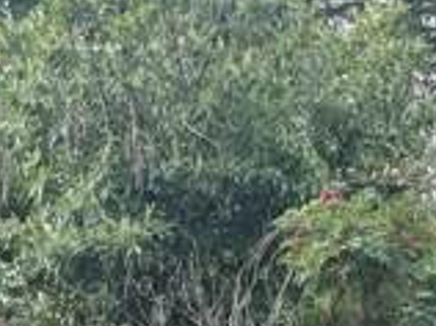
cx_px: 276
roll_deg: +1.1
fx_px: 1660
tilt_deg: -1.6
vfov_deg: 10.4
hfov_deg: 14.9
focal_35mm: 132
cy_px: 622
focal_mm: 5.1
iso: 40
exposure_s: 1/223
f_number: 1.6
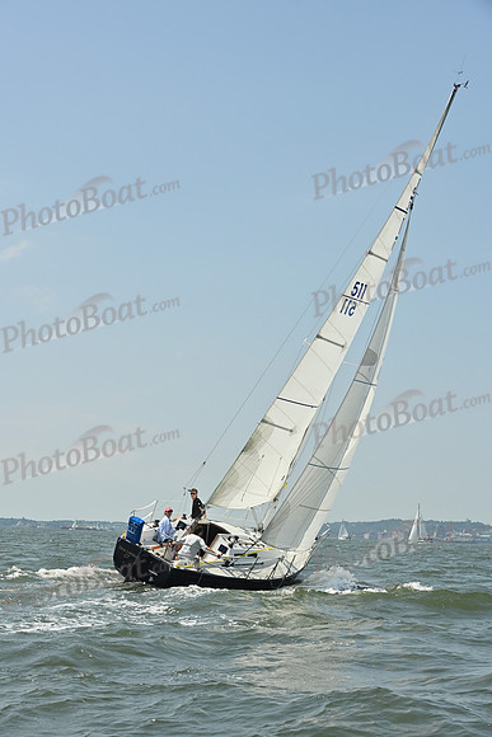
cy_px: 368
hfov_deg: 19.5
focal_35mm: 70
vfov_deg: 28.8
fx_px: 1434
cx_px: 246
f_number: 10
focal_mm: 70
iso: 320
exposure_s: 1/1250
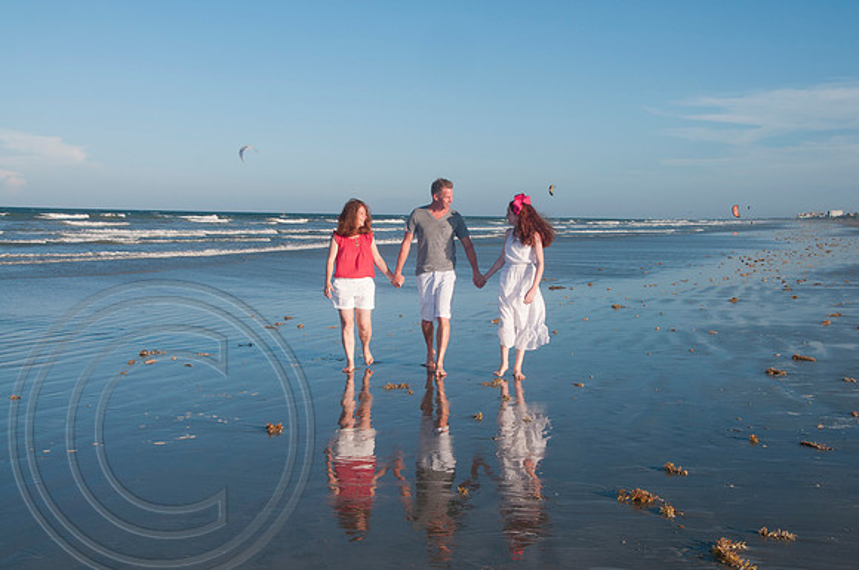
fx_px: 1037
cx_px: 430
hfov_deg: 45.0
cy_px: 285
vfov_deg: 30.8
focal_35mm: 44
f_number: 11
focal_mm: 29
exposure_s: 1/250
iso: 100
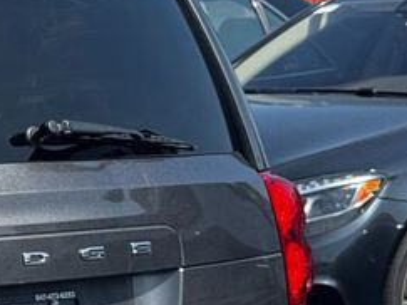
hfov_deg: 9.1
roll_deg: -0.3
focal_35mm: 202
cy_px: 310
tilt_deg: -7.7
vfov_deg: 7.3
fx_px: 2374
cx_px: -439
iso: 64
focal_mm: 6.76
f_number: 1.78
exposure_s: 1/1724
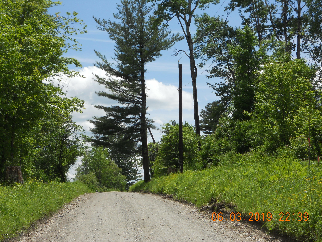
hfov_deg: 25.3
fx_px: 716
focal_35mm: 77
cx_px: 161
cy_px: 121
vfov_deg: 19.1
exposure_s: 1/400
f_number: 5.9
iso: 80
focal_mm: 13.9
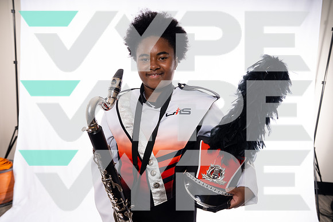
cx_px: 166
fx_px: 278
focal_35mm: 30
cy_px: 111
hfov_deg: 61.9
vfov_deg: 43.6
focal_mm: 30
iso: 160
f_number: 5.6
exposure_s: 1/250
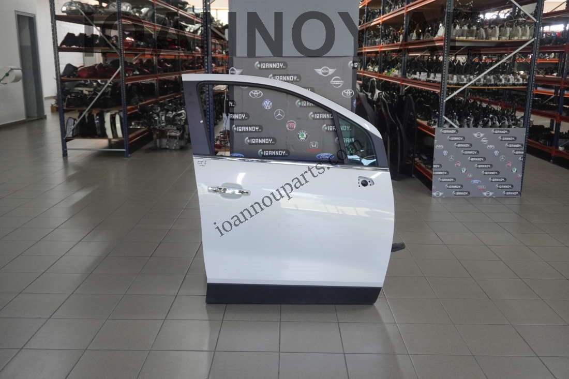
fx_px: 521
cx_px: 284
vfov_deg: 40.0
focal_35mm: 33
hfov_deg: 57.2
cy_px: 190
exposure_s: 1/160
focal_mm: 22
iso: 1250
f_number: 4
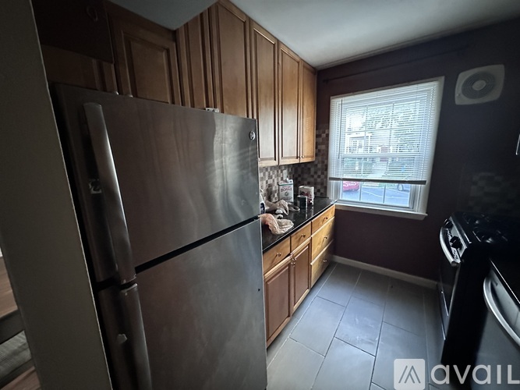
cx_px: 260
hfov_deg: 102.1
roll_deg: +1.6
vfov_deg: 85.7
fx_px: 210
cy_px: 195
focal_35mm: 14
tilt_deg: -11.7
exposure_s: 1/60
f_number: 2.2
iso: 1250
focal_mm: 2.22
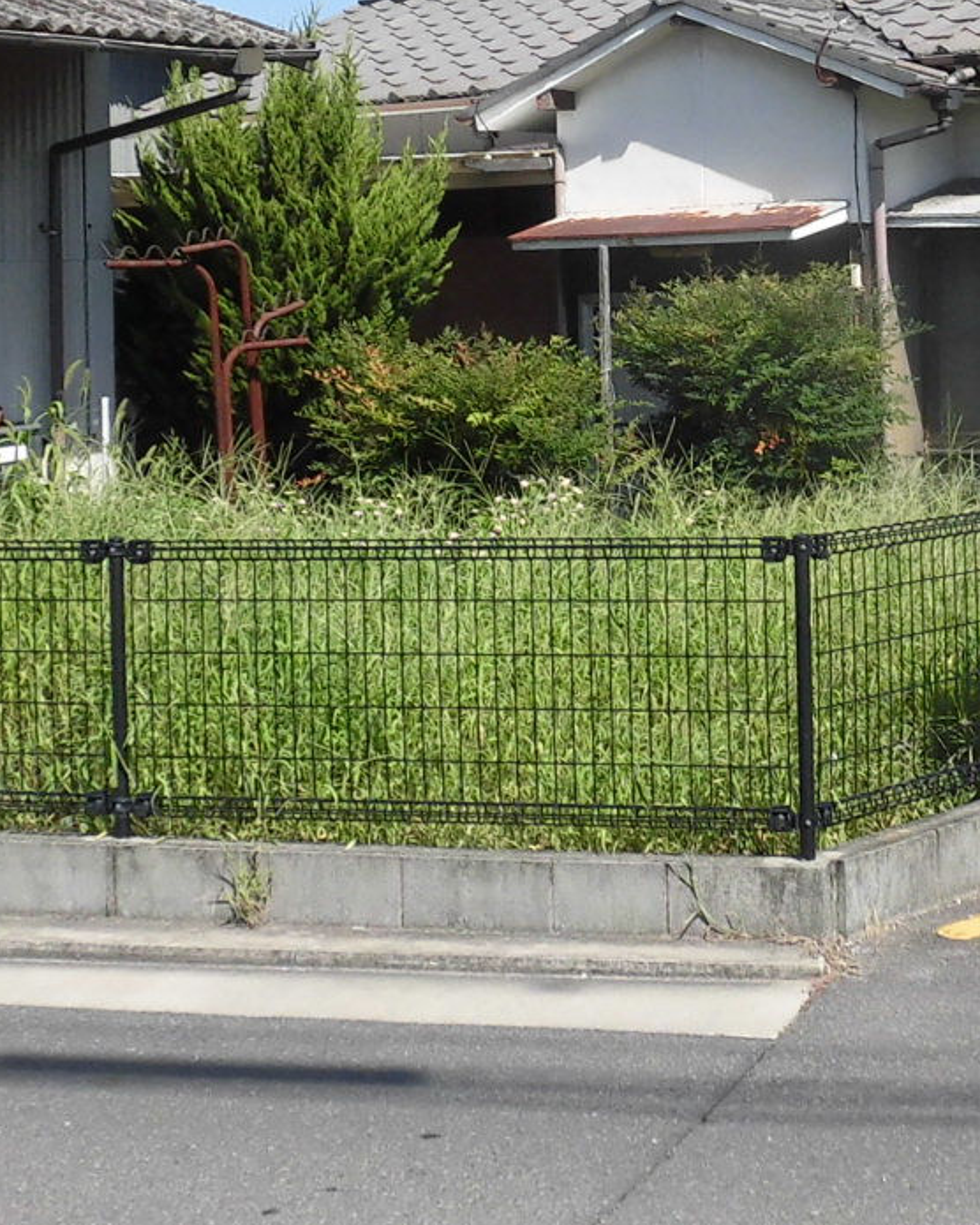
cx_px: 811
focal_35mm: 69
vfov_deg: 27.0
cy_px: 250
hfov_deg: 21.8
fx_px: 2502
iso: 100
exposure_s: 1/200
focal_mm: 4.3
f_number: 7.8
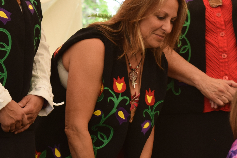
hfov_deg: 9.8
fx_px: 1384
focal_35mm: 210
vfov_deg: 6.5
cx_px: 153
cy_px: 108
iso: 400
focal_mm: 55
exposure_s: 1/100
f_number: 5.6
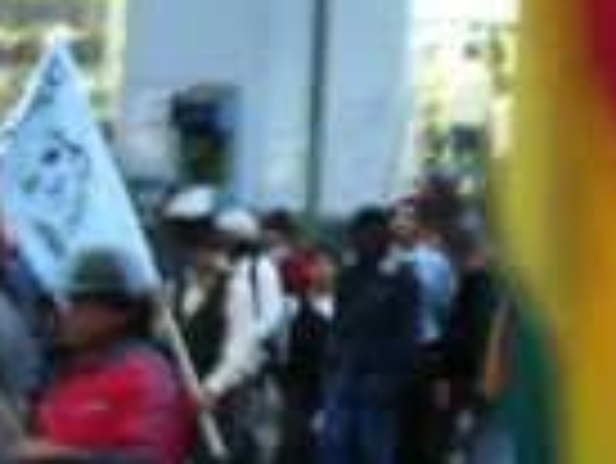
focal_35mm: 128
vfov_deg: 11.6
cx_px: 531
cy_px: 101
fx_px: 2280
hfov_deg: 15.2
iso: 200
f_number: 2.8
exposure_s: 1/5
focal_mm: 5.8
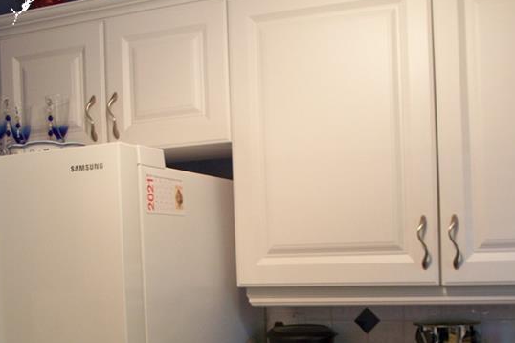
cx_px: 267
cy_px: 339
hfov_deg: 38.2
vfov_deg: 24.8
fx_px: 743
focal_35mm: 52
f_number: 2.8
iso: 160
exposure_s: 1/30
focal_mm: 7.54
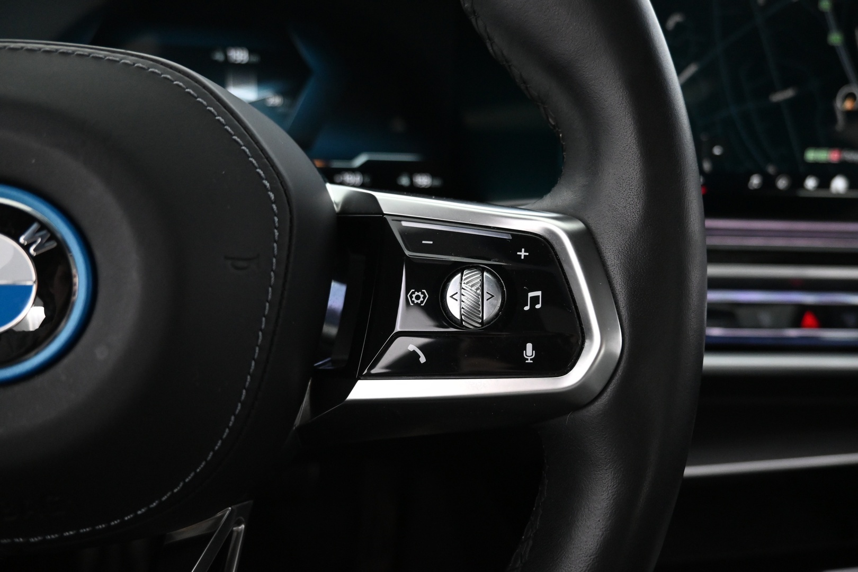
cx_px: 429
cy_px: 286
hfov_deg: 73.7
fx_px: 572
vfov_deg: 53.1
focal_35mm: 24
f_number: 3.5
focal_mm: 16
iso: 2800
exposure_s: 1/25
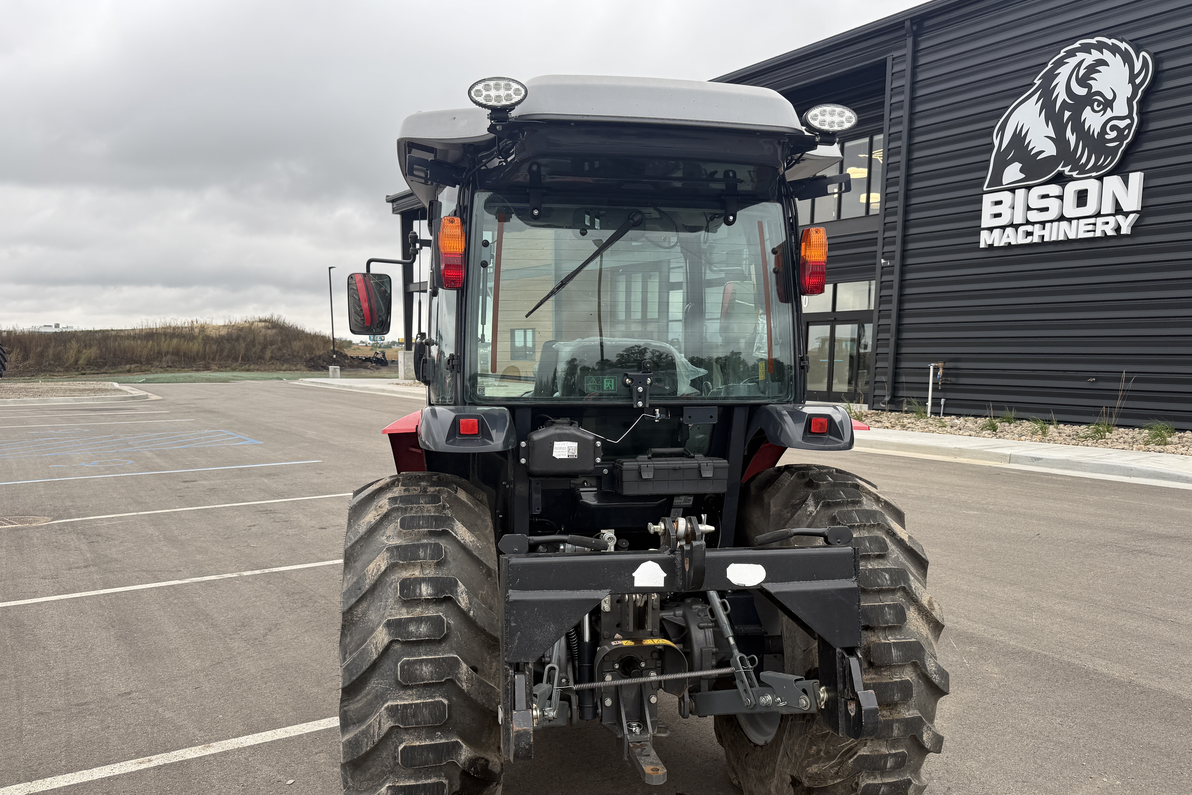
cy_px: 481
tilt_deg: -6.3
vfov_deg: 46.1
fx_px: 927
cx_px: 603
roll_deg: -0.3
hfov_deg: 65.5
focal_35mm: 28
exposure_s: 1/822
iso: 80
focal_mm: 6.76
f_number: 1.78
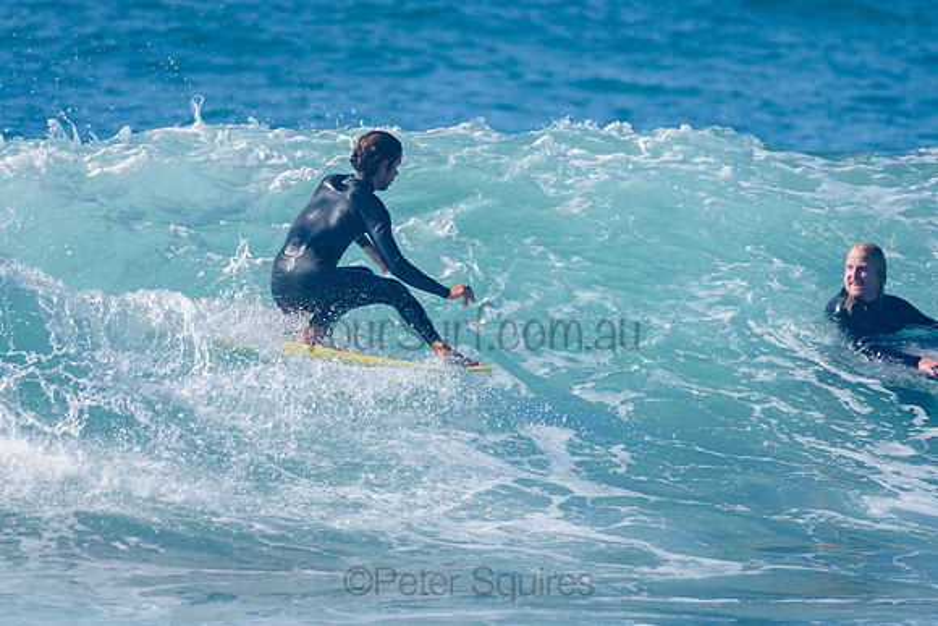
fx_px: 15970
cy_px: 253
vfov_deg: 2.2
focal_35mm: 613
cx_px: 363
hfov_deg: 3.4
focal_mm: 500
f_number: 5.6
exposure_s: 1/2000
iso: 180
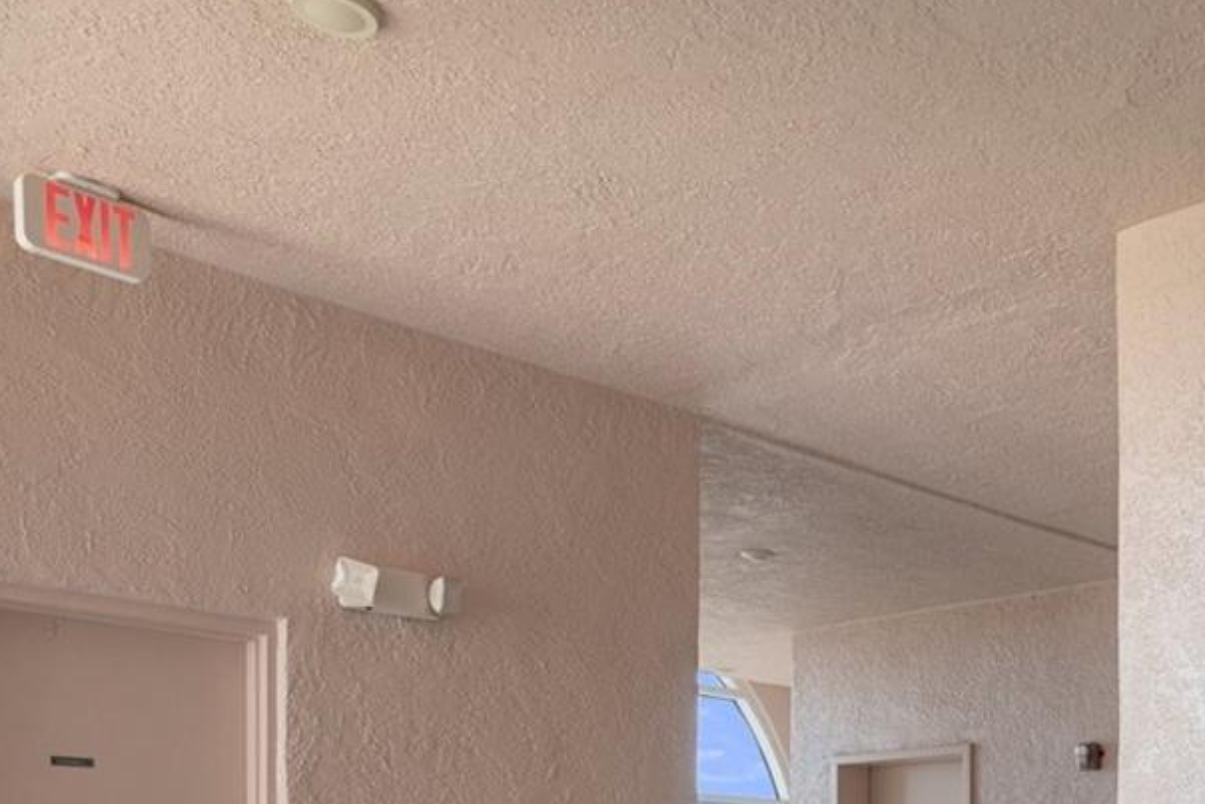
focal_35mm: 45
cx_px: 1141
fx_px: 1507
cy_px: 942
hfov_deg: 39.6
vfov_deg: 26.8
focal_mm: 17
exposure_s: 1/3
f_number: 8
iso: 320
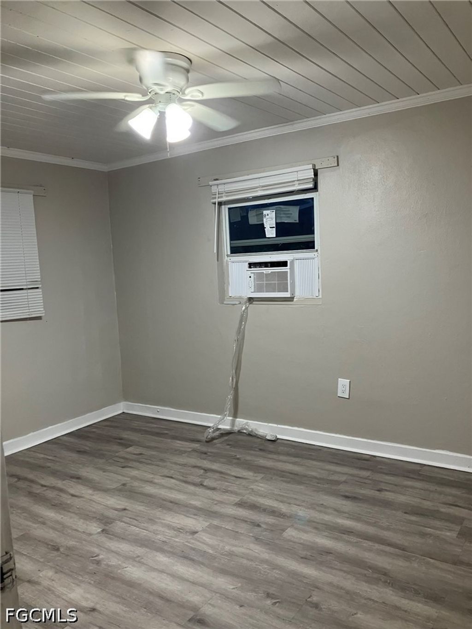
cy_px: 314
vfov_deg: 63.4
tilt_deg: -6.2
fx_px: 509
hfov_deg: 49.8
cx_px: 236
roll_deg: +2.1
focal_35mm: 28
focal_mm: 3.99
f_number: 1.8
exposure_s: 1/60
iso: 160
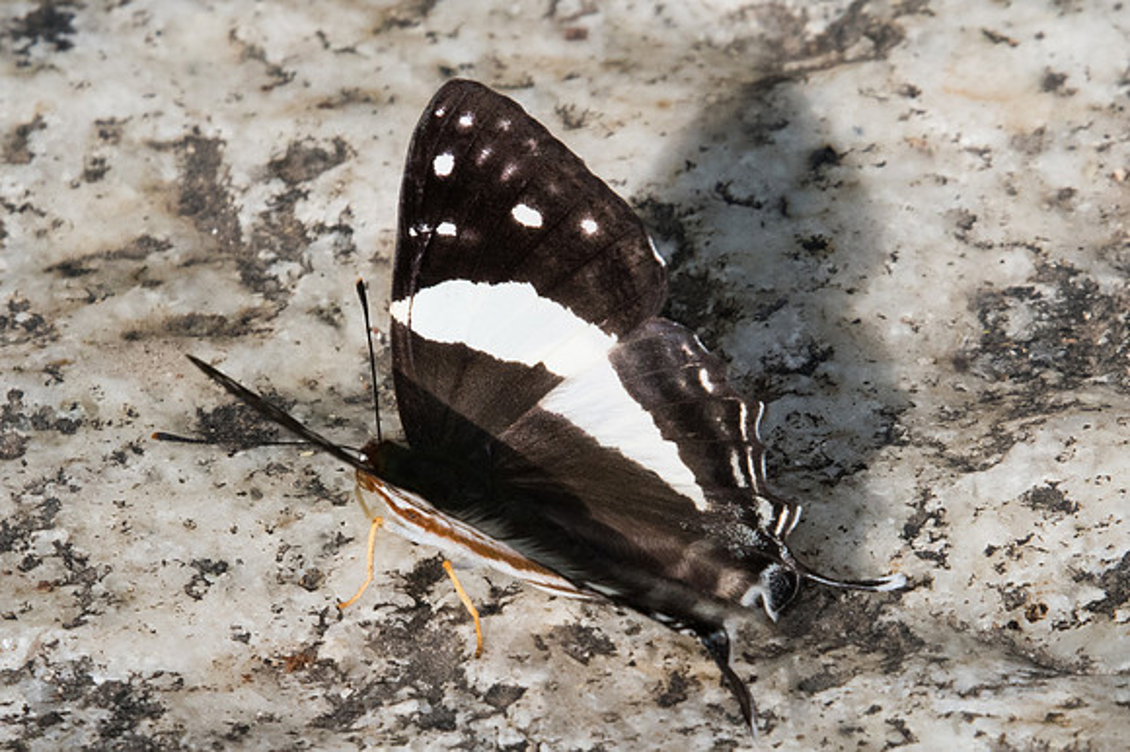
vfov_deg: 1.2
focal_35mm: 1127
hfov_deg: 1.8
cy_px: 458
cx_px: 657
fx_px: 35341
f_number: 13
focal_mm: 400
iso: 1000
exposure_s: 1/500
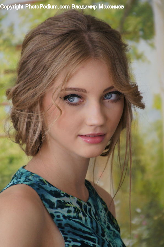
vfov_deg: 6.0
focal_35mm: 345
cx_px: 82
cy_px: 124
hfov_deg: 4.0
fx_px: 2366
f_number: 6.3
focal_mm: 230
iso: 1600
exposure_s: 1/250
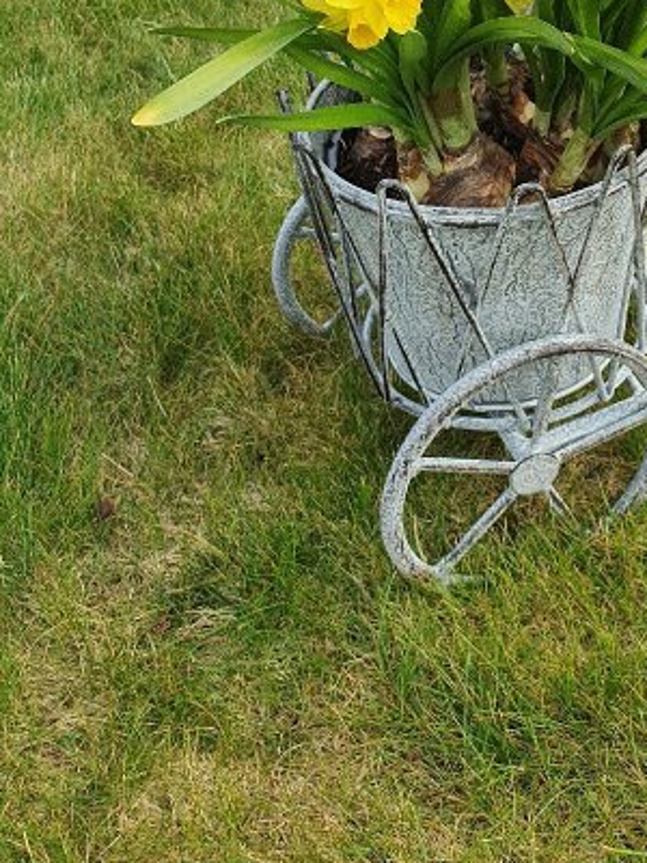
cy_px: 37
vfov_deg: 34.1
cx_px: 600
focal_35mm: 52
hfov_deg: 26.9
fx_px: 1296
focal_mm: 4.32
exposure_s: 1/622
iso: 50
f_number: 2.4
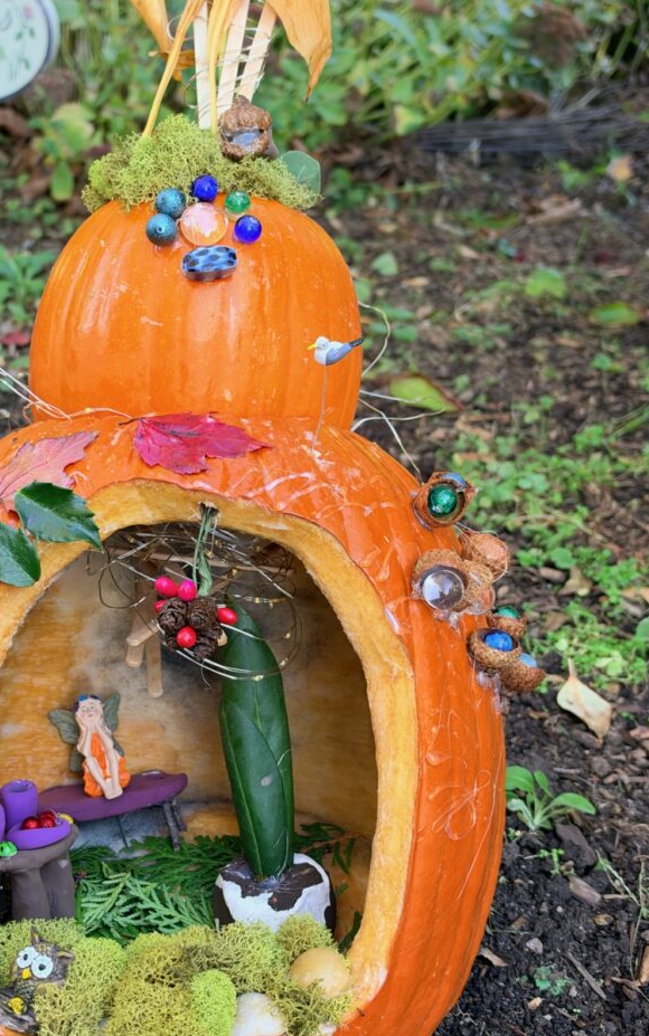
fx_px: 1357
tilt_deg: -21.2
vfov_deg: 41.8
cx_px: 167
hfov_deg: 26.6
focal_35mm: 48
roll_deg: -1.3
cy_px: 474
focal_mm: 6.93
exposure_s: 1/121
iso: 80
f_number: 1.8
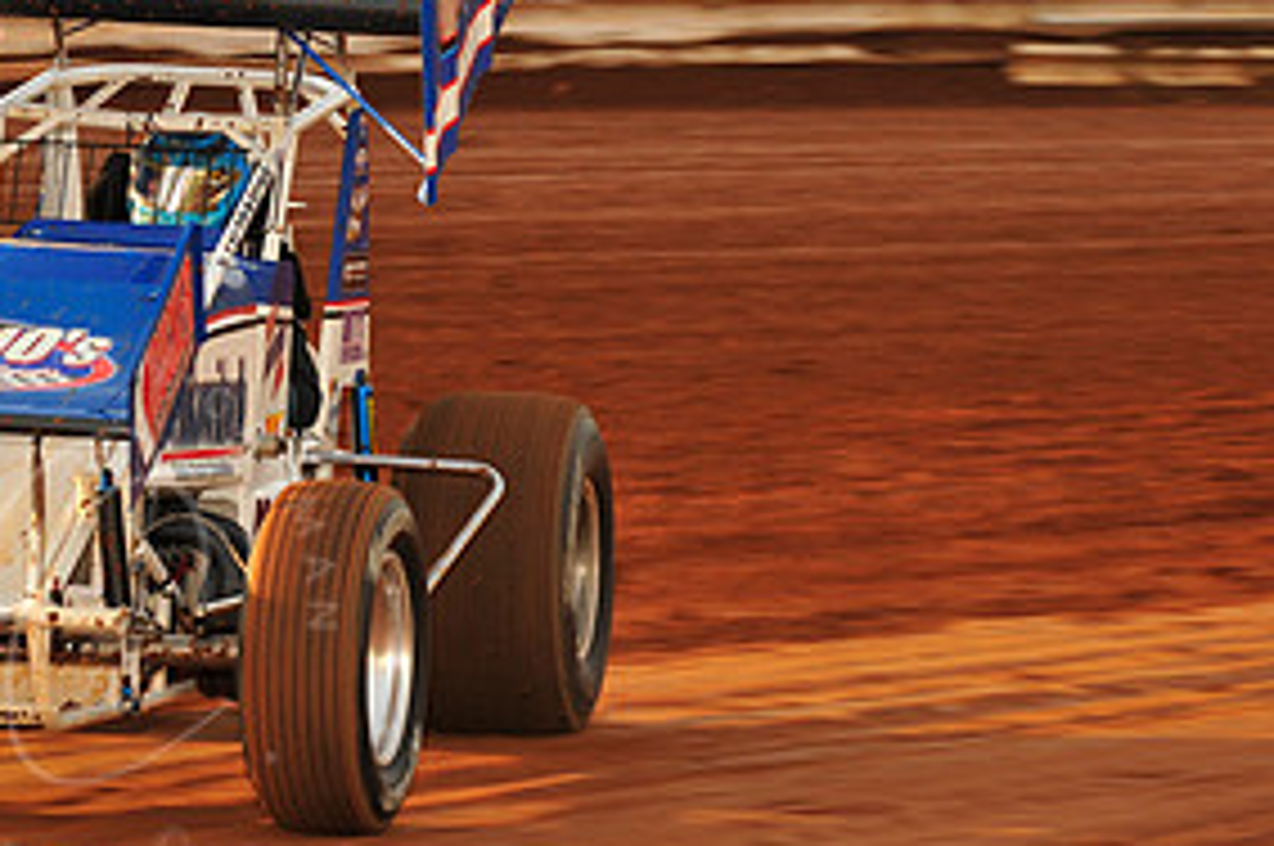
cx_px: 63
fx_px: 7246
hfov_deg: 10.0
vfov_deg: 6.7
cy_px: 194
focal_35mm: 205
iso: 400
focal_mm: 100
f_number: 8
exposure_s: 1/320
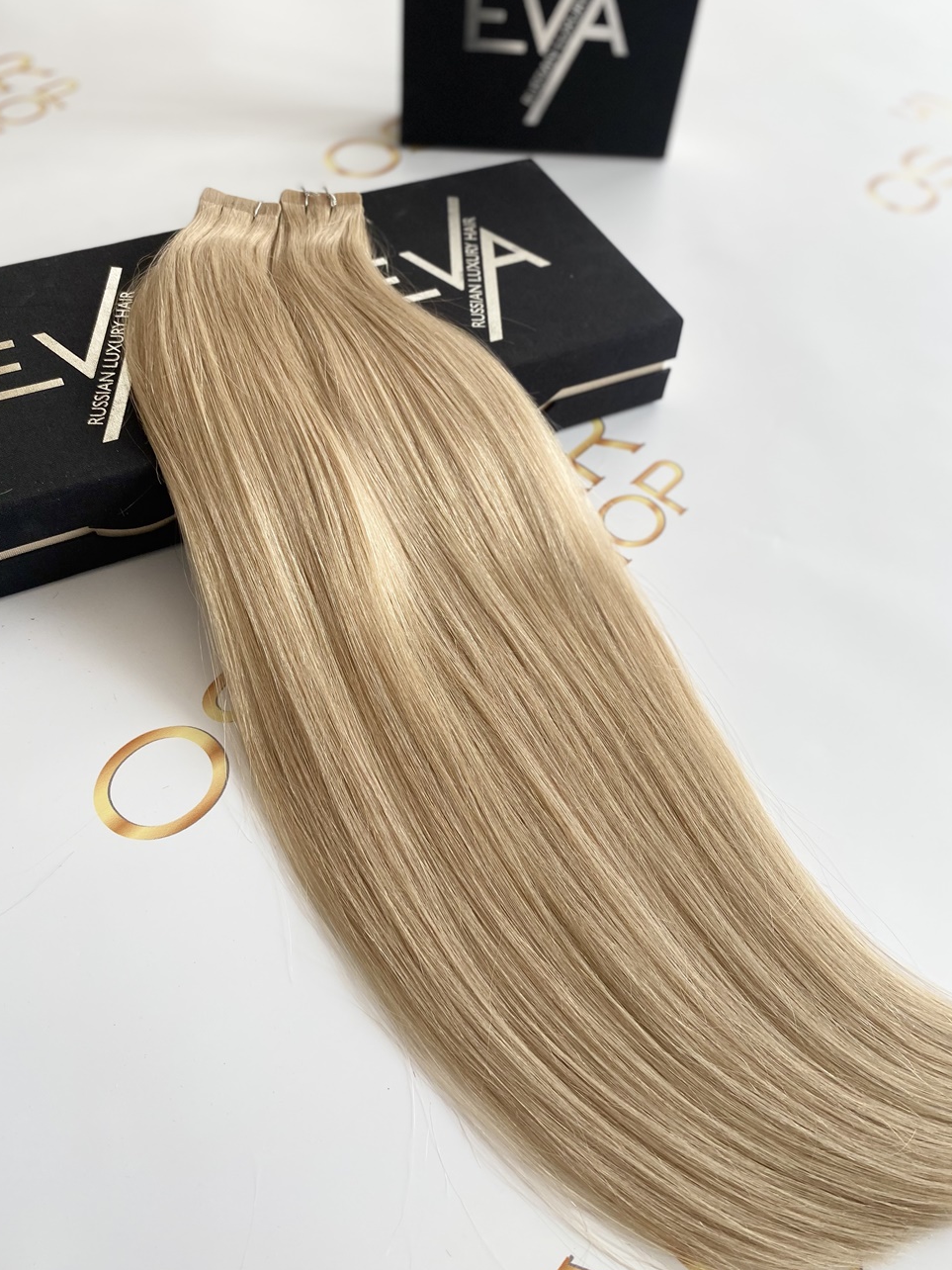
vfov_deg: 65.3
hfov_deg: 51.4
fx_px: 990
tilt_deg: -53.3
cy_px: 641
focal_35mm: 27
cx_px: 480
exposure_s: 1/370
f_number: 1.8
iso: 32
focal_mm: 4.25
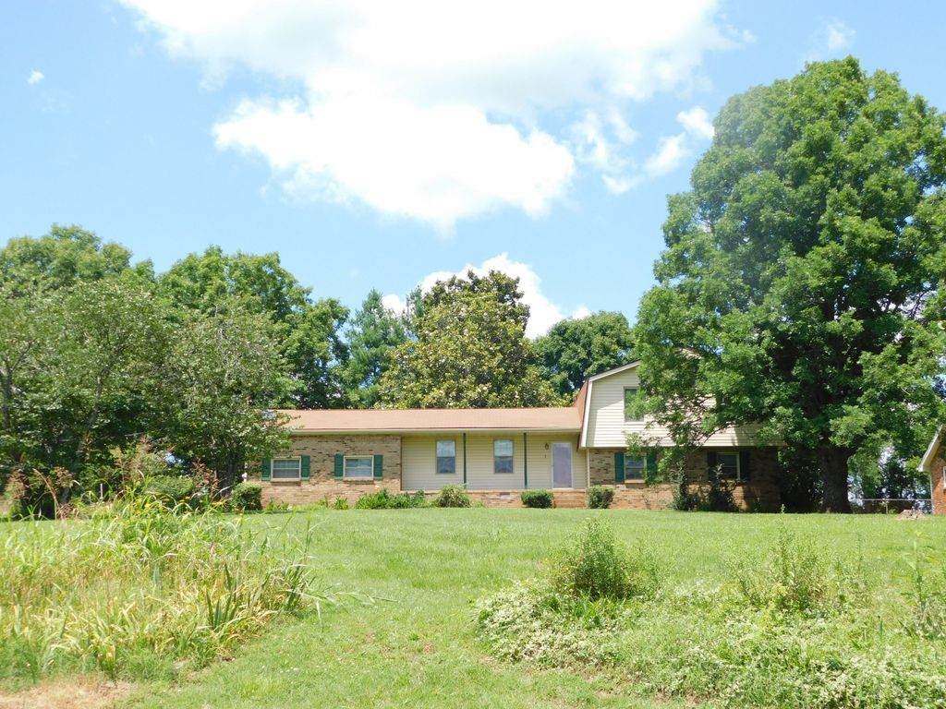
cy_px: 354
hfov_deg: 42.1
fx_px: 1230
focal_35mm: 45
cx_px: 473
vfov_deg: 32.2
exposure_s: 1/500
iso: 125
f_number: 3.7
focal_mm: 8
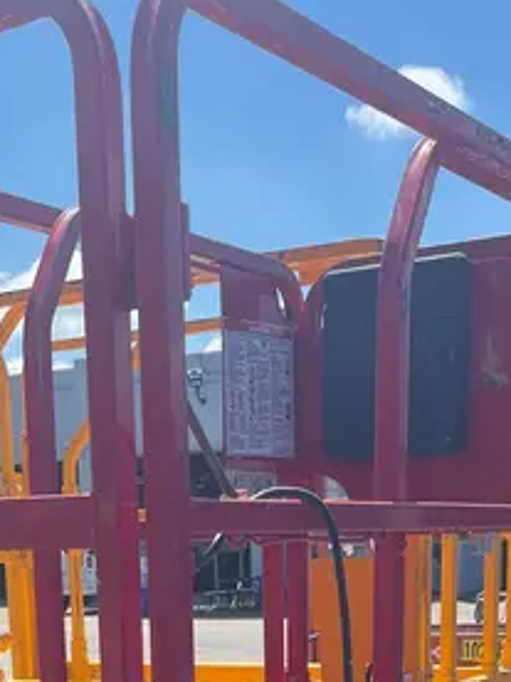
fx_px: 1358
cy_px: 881
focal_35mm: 69
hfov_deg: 21.2
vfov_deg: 24.6
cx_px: 178
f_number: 1.6
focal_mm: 5.1
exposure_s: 1/1832
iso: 50
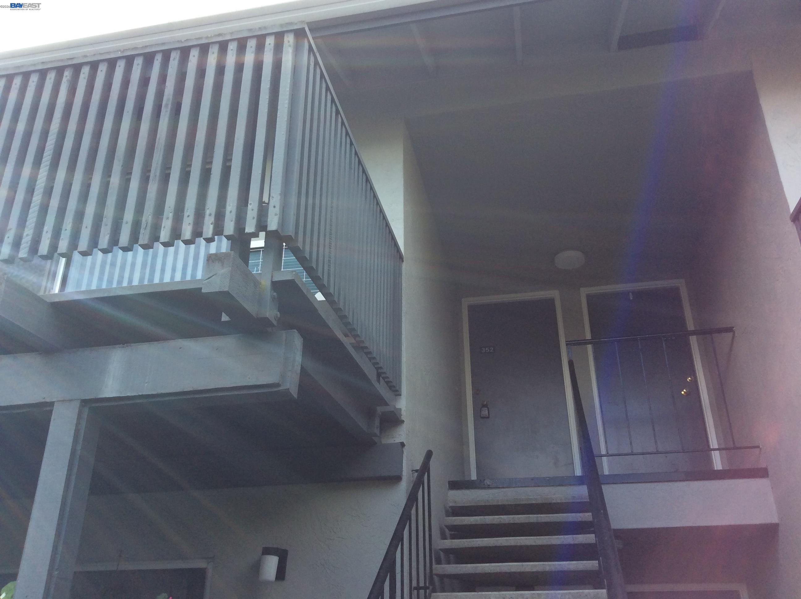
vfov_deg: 44.1
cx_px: 400
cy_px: 300
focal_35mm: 32
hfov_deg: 56.9
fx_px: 739
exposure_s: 1/180
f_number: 2.4
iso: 32
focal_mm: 3.3
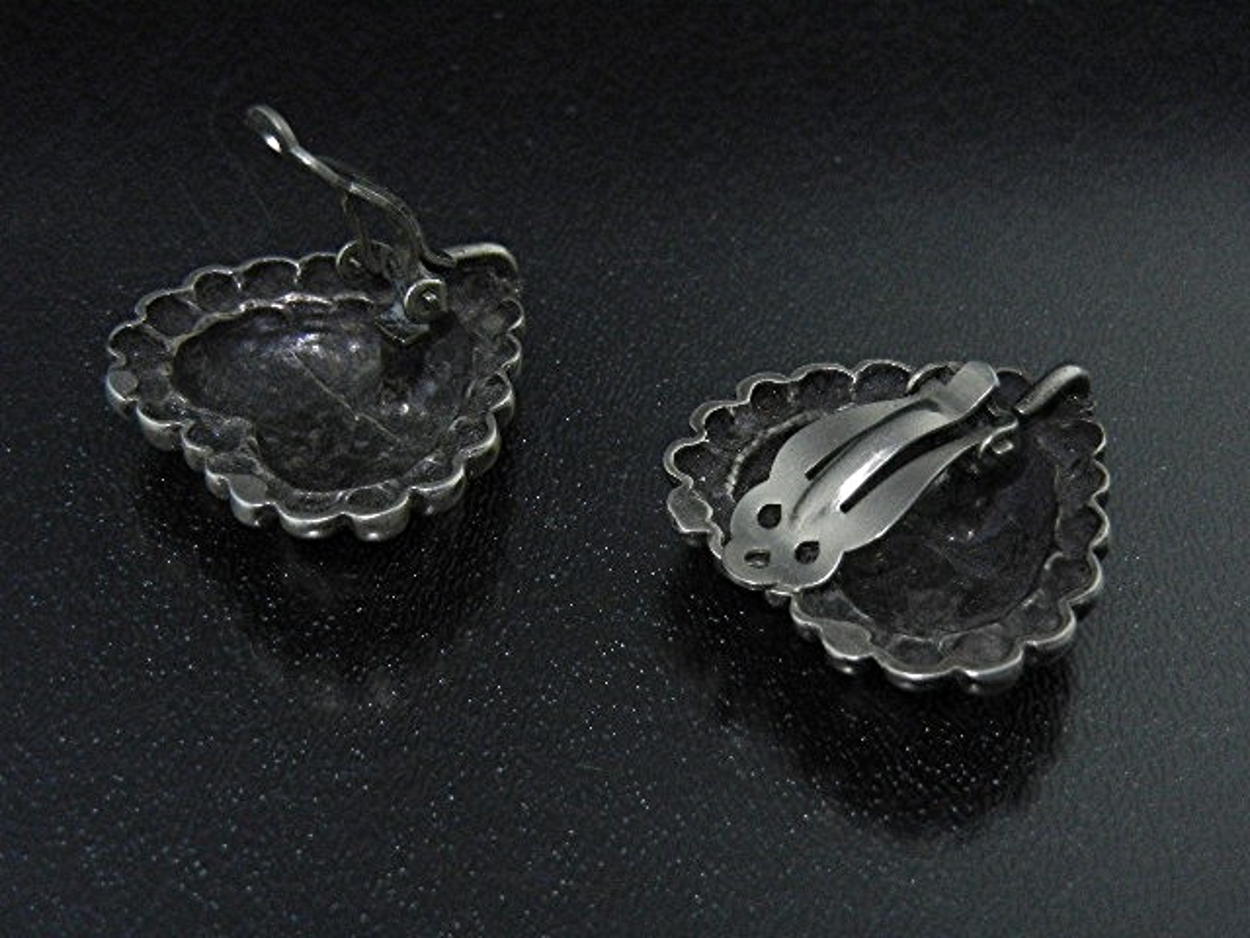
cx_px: 625
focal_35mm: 59
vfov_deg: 24.8
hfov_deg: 32.7
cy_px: 469
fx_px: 2131
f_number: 8
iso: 800
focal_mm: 10.6
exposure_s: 1/30
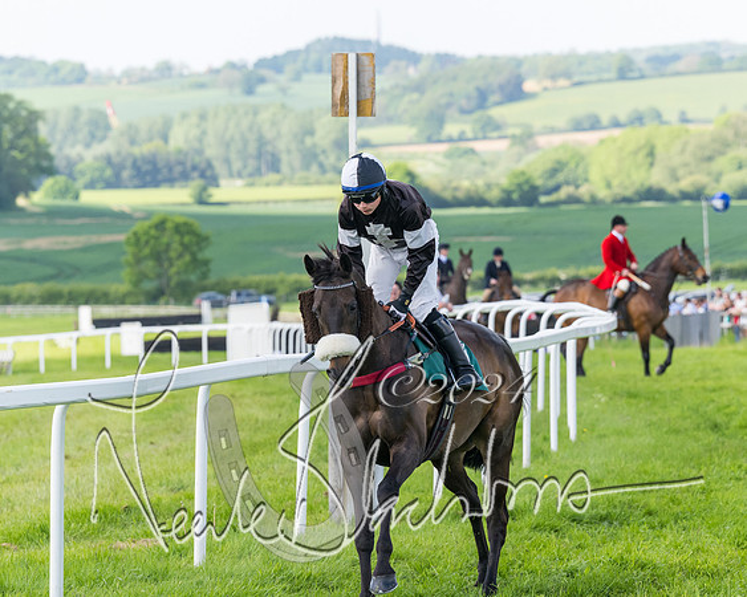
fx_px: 5403
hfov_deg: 7.9
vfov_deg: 6.3
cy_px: 298
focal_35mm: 244
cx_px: 378
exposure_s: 1/1000
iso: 400
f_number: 5
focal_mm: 145
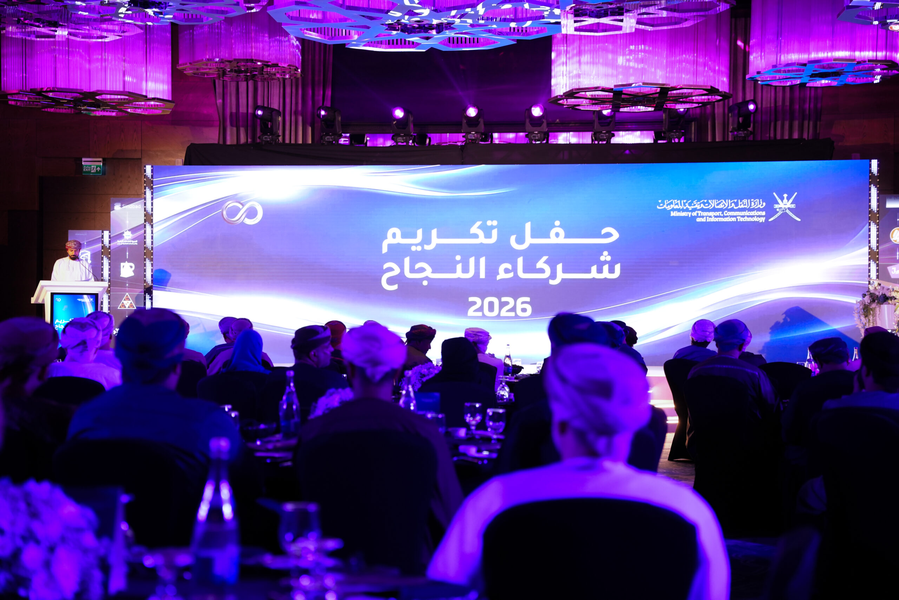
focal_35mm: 59
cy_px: 300
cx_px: 450
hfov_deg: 34.1
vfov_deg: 23.1
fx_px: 1466
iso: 2000
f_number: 2.8
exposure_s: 1/125
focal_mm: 58.7
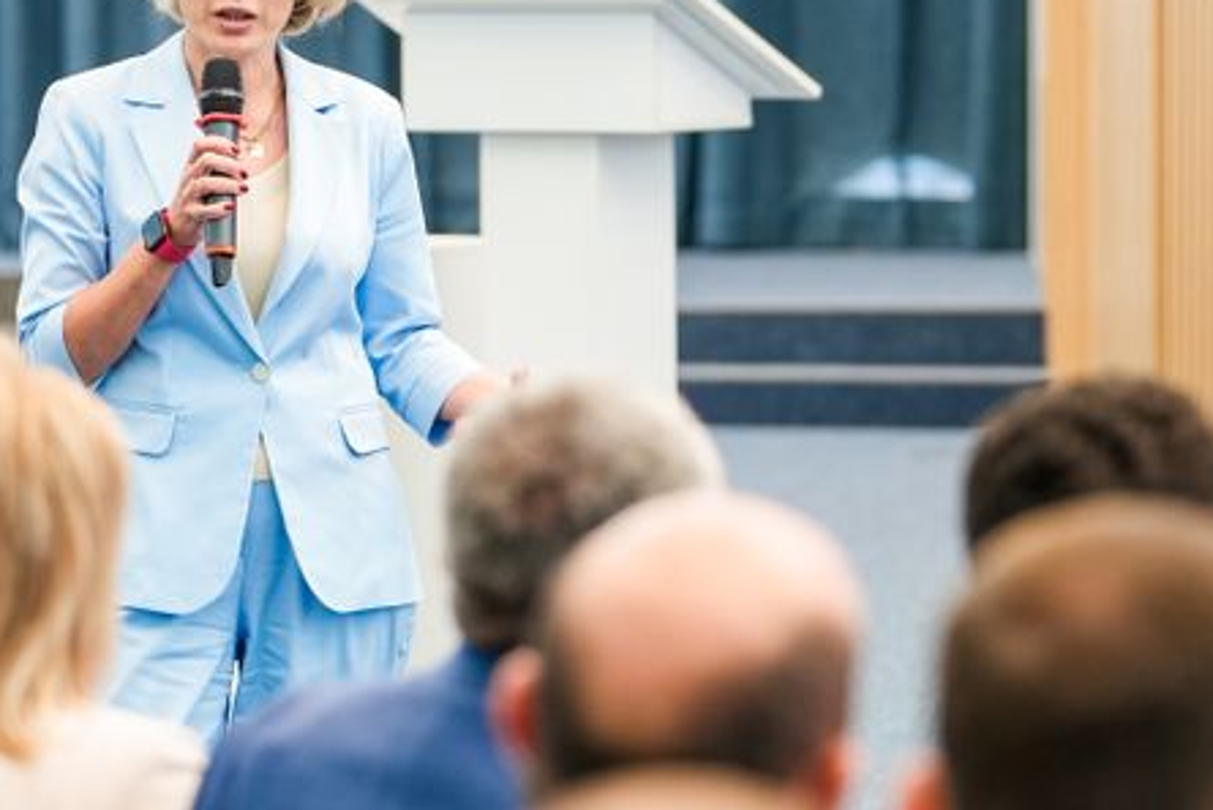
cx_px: 492
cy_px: 226
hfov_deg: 7.3
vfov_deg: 4.8
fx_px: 9572
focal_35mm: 284
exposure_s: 1/125
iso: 1000
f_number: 3.2
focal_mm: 121
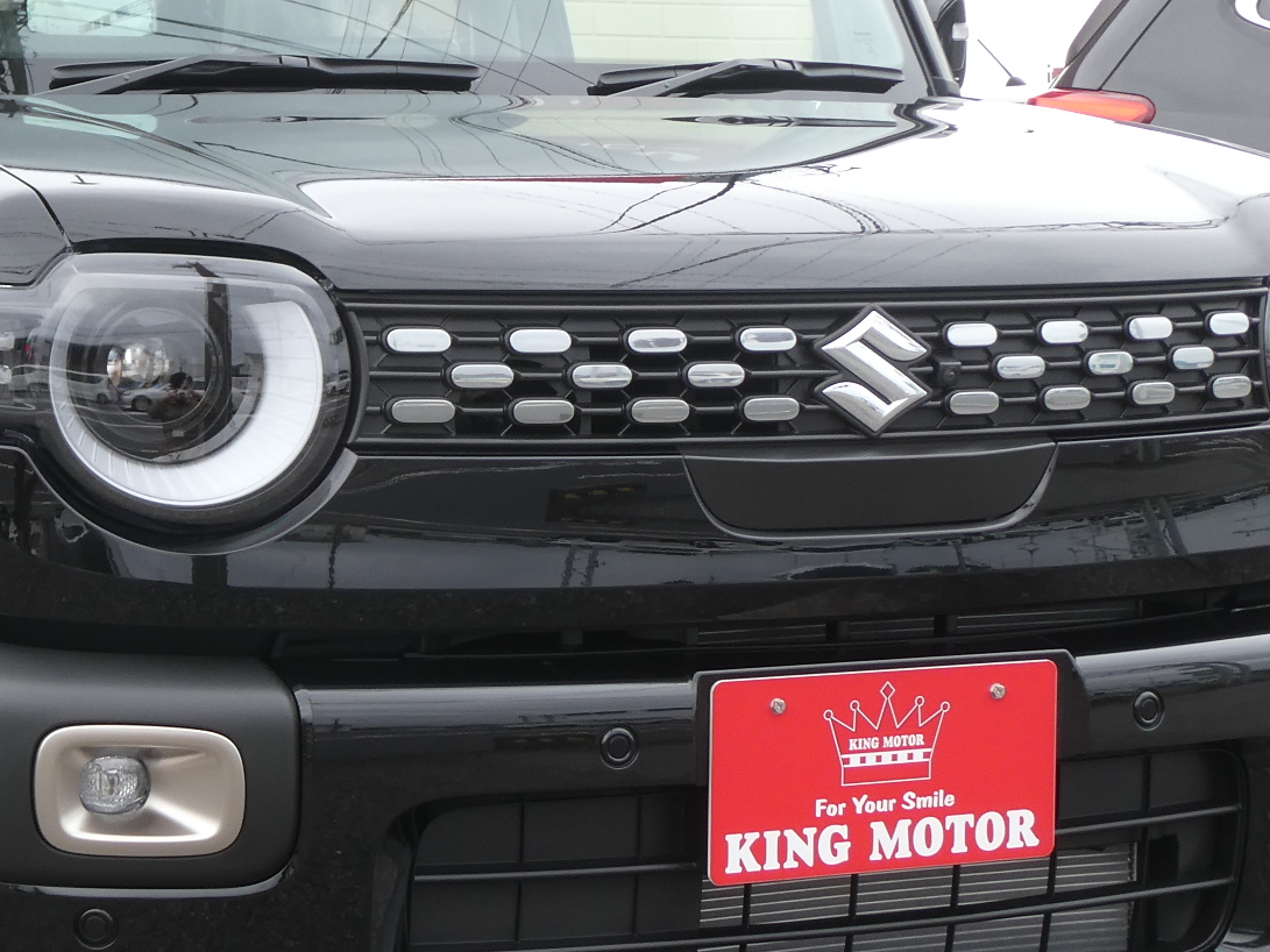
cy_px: 284
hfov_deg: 21.9
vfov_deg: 16.5
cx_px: 374
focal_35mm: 89
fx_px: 3265
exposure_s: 1/80
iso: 80
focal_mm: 6.7
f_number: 3.7
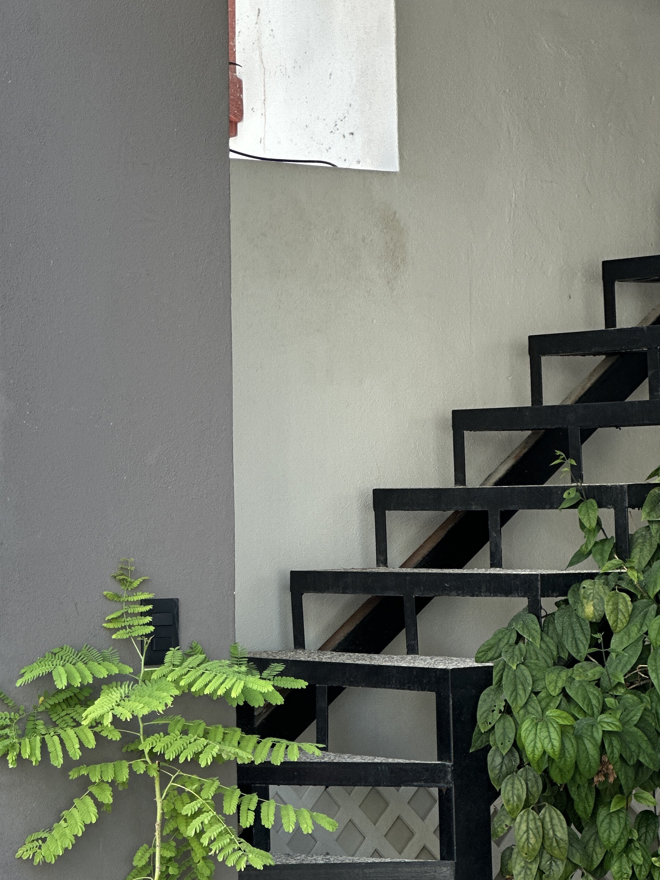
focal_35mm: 123
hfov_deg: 12.0
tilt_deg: +0.3
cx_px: 136
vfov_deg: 16.0
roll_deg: +0.4
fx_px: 3127
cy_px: 555
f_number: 2.8
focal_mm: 9
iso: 40
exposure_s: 1/121
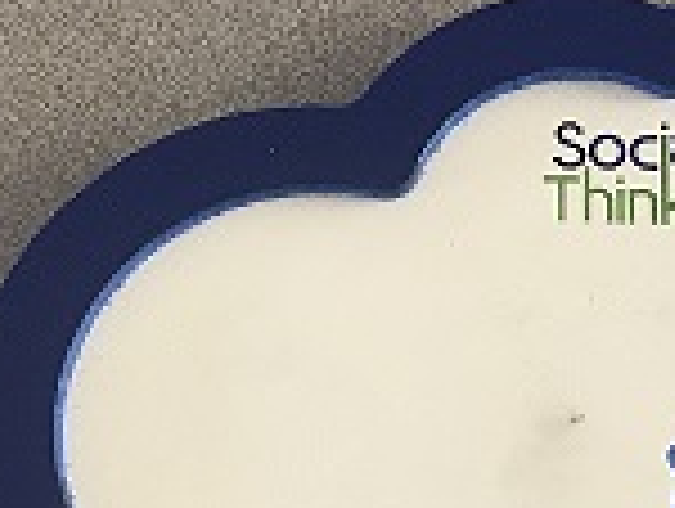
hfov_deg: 19.2
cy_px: 809
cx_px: 896
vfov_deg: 14.5
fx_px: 1836
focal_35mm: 94
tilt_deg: -80.2
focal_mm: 3.99
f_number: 1.8
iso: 50
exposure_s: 1/15
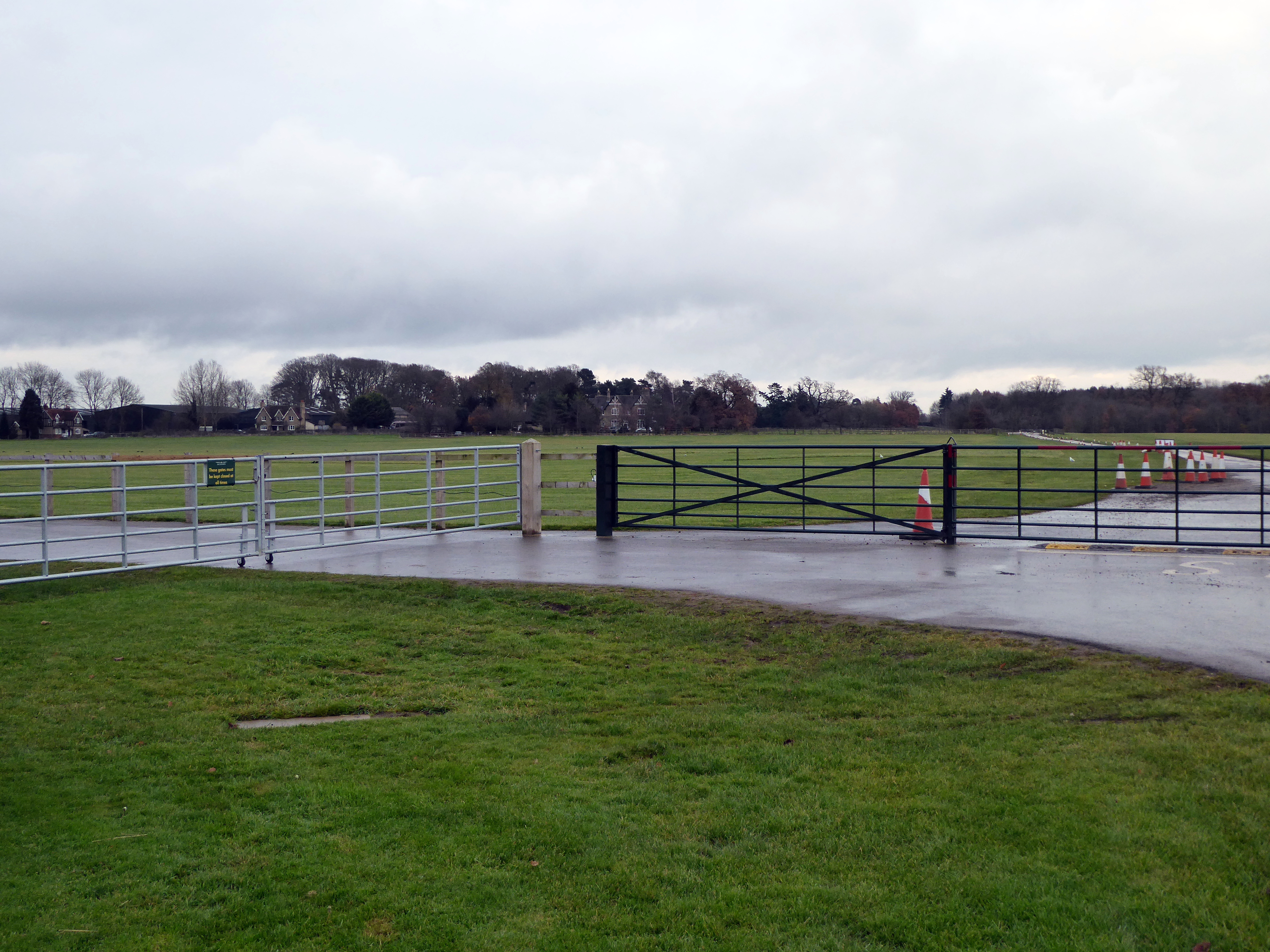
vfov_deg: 36.0
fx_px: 1468
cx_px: 635
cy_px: 476
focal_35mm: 40
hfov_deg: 46.8
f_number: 3.8
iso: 160
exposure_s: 1/100
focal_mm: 7.2
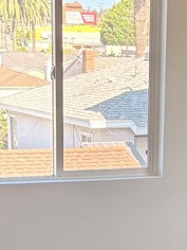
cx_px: 130
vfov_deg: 17.1
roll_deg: -1.0
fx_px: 814
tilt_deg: -12.3
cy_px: 239
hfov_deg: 13.1
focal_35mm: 113
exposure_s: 1/237
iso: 80
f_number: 1.6
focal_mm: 5.96
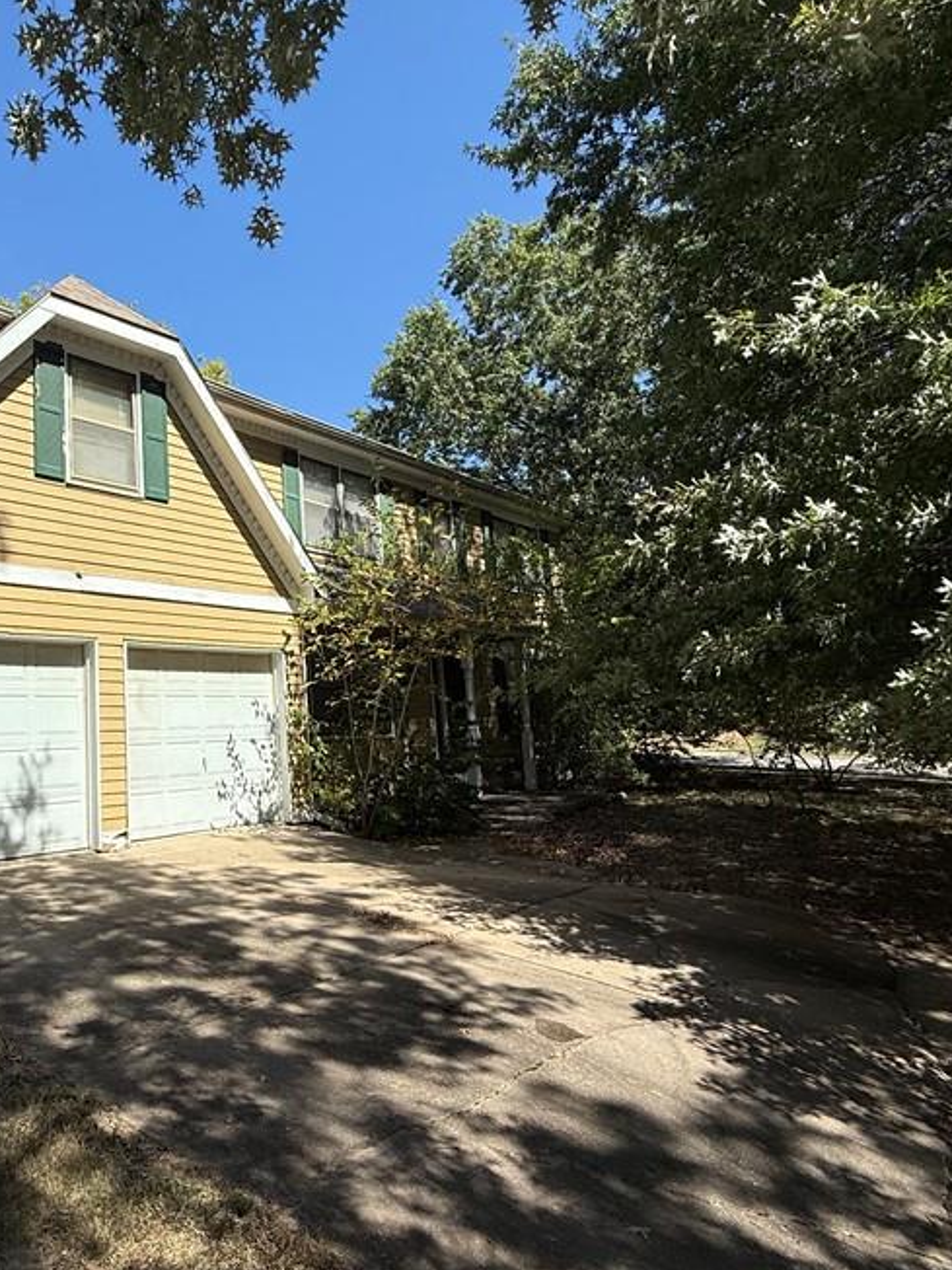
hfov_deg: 56.2
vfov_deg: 76.4
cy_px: 649
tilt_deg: +6.9
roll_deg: +1.2
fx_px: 807
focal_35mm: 22
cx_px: 177
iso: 50
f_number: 2.2
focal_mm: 2.22
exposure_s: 1/2024
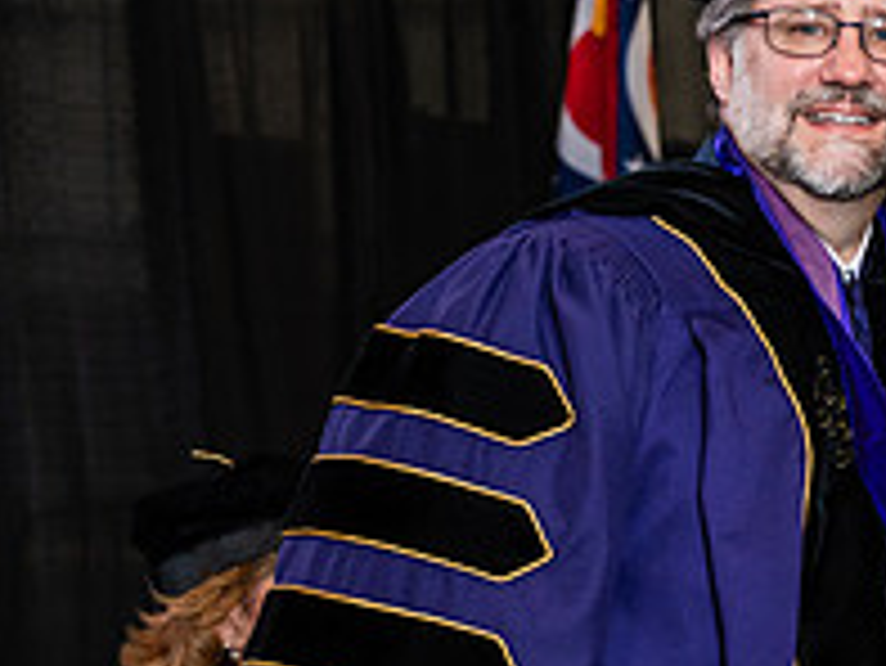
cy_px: 542
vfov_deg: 7.5
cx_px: 1012
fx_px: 5071
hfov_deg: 9.9
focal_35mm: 198
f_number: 4.5
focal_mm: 70
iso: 1250
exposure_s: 1/200
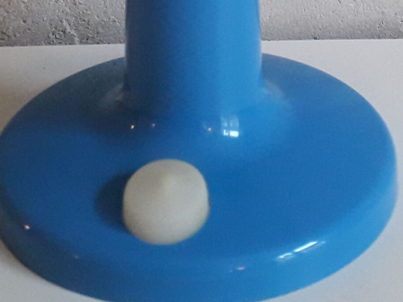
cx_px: 240
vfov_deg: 13.9
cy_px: -202
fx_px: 1129
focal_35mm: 97
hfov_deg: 20.2
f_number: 1.9
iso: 200
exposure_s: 1/33
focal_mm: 3.6
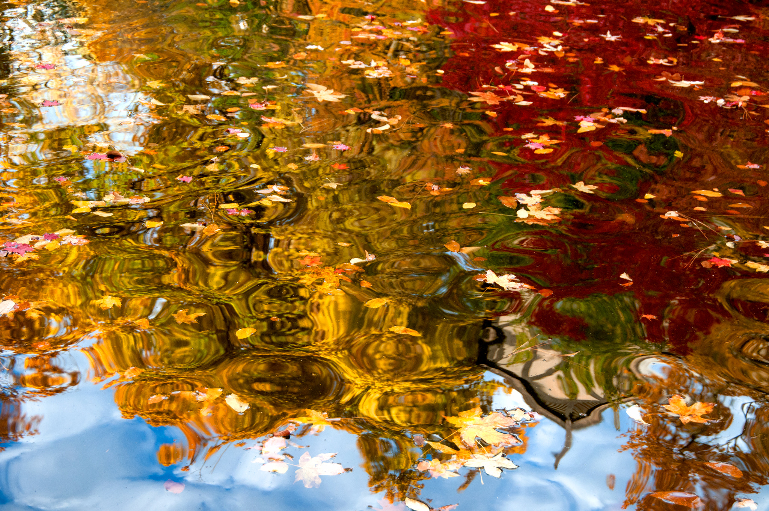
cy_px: 256
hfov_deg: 29.9
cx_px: 384
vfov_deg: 20.1
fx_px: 1440
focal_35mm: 68
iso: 400
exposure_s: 1/125
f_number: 5.6
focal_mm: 45
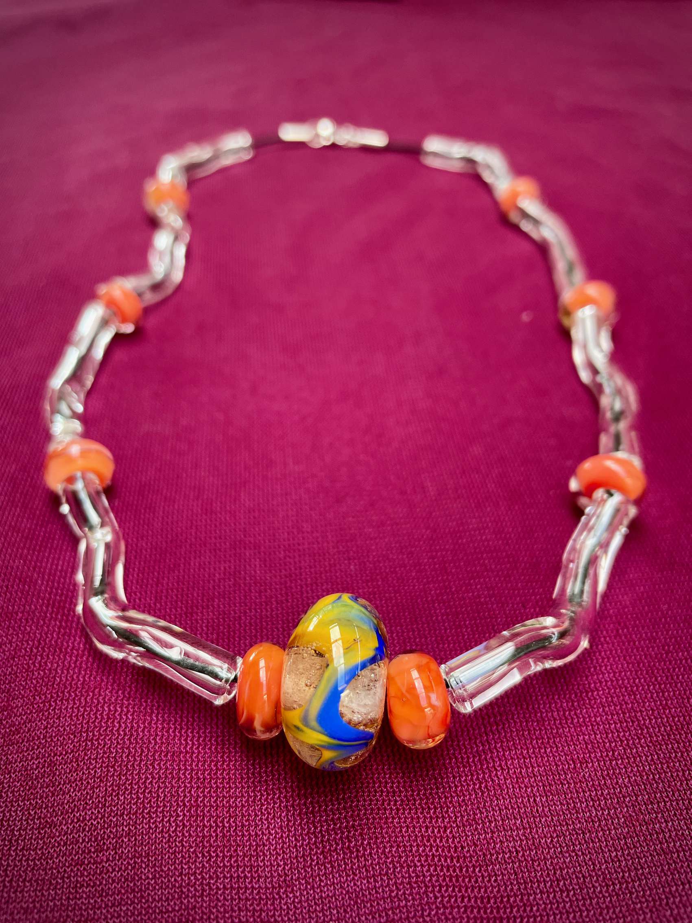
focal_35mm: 26
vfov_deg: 67.3
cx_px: 346
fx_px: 693
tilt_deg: -42.8
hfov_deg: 53.1
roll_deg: +0.6
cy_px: 462
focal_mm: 4.2
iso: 125
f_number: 1.6
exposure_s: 1/120
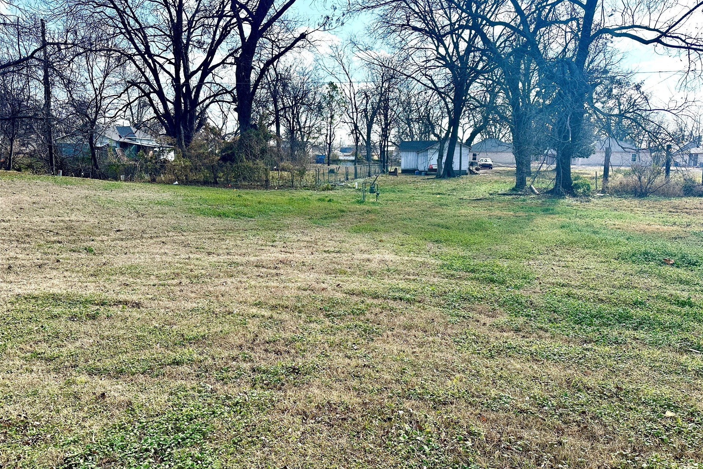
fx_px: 488
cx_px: 352
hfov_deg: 71.5
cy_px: 233
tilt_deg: -8.2
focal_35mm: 25
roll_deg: -1.5
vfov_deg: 51.3
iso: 80
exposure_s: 1/1949
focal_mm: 6.86
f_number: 1.78
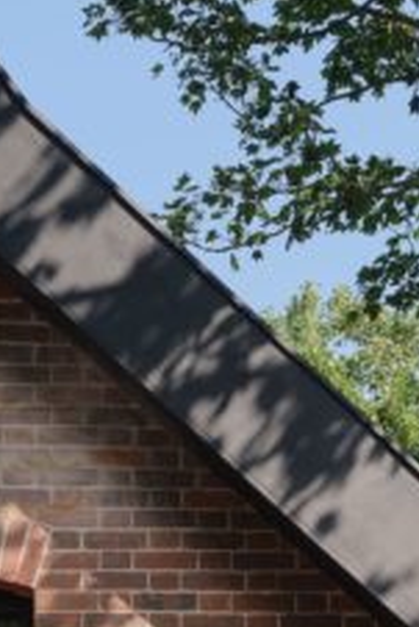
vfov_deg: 16.9
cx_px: -58
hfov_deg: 11.9
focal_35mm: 113
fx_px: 1970
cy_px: 835
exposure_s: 1/125
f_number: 11
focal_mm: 30
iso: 200
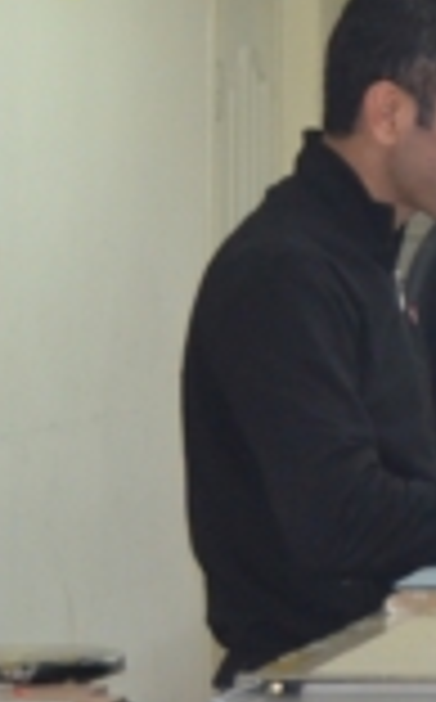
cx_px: 1011
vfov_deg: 9.4
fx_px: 4255
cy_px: 250
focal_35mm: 223
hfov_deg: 5.7
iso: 1600
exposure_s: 1/60
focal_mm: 38
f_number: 4.8
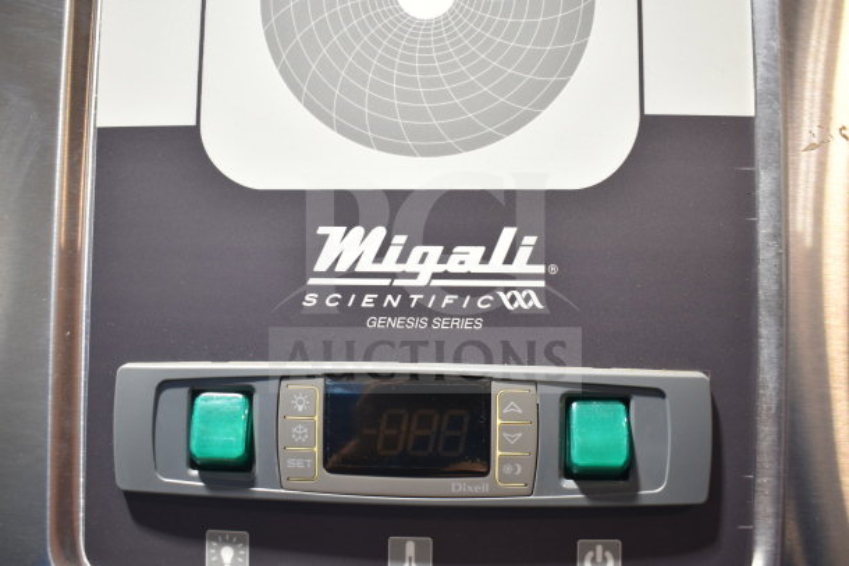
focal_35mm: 33
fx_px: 778
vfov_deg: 40.0
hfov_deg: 57.2
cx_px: 424
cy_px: 283
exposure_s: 1/40
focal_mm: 22
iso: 320
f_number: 3.8
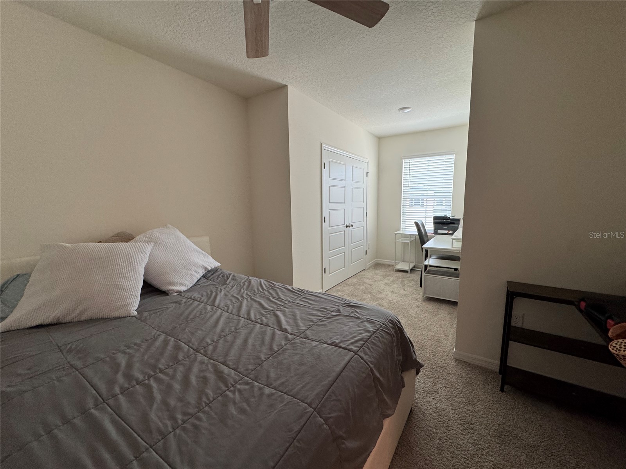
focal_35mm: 14
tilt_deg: -8.1
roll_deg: +0.9
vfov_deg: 85.7
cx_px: 313
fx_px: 253
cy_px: 234
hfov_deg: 102.1
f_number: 2.2
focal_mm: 2.22
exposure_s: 1/120
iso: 200
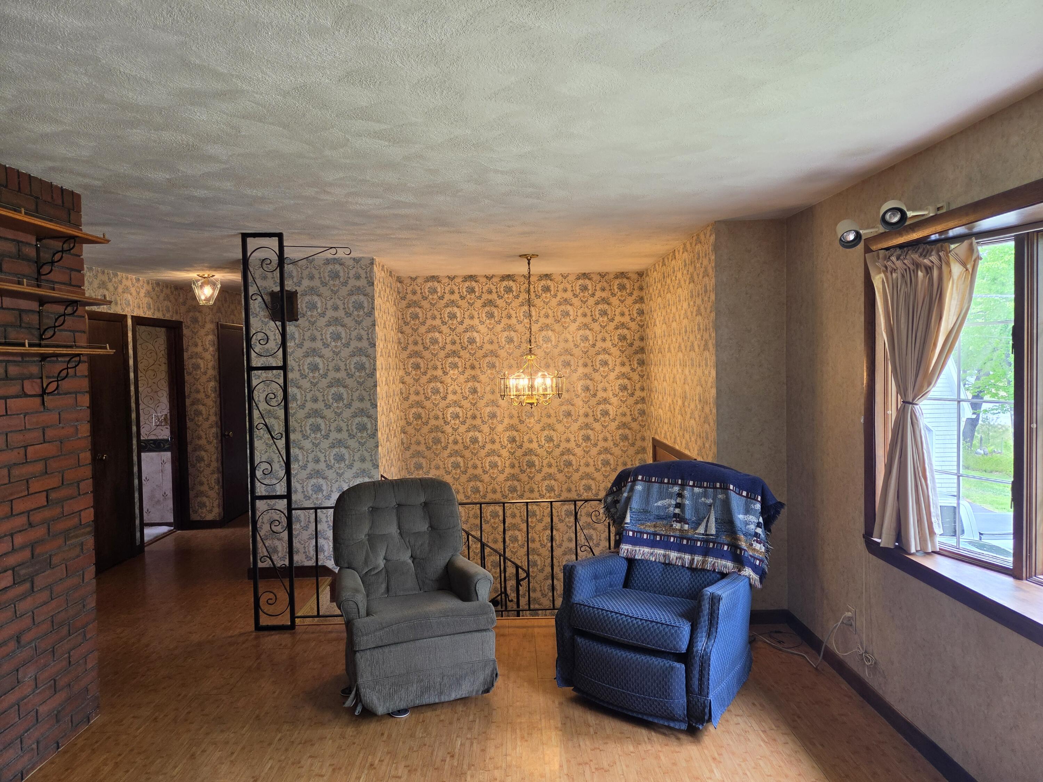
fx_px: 693
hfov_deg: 73.9
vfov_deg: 58.9
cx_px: 522
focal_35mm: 23
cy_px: 391
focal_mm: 5.4
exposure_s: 1/120
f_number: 1.8
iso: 100
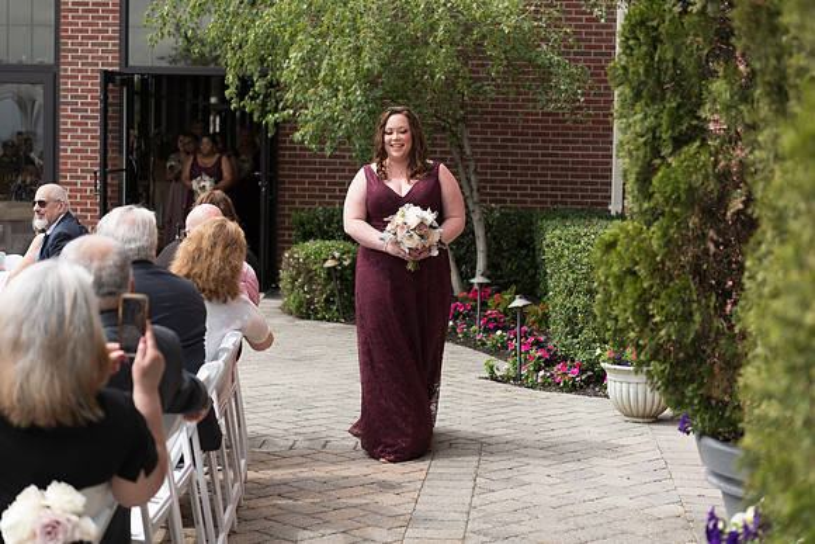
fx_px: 1585
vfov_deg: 19.5
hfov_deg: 28.8
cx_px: 408
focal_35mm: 70
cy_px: 272
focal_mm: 70
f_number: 2.8
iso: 64
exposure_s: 1/500
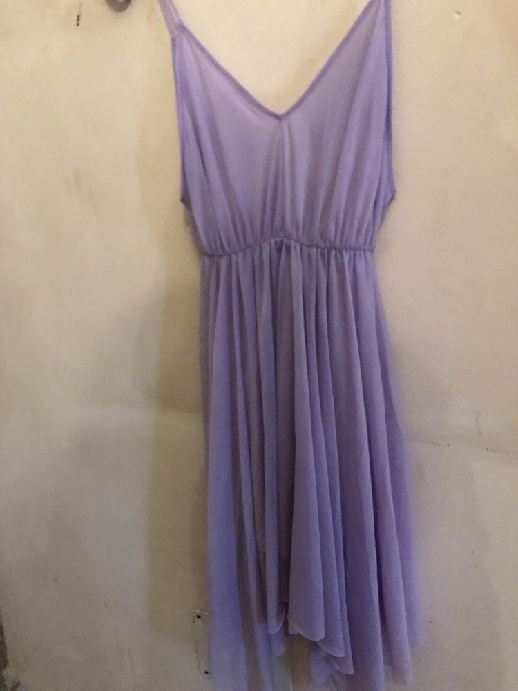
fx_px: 559
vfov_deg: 63.4
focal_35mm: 28
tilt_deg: -17.6
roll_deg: +5.5
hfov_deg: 49.7
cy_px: 346
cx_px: 259
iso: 80
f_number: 1.8
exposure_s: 1/4
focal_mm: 3.99
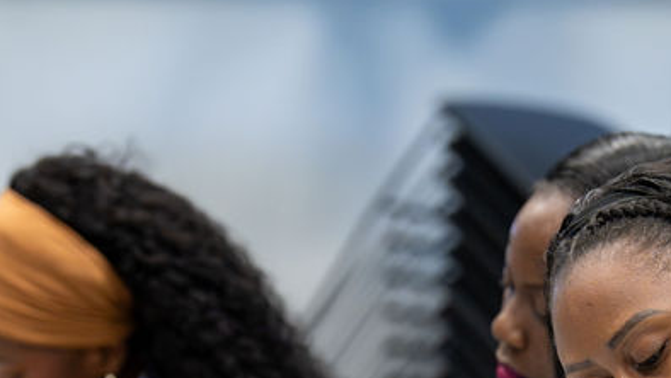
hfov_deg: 4.8
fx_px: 7992
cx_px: 489
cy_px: 536
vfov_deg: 2.7
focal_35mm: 449
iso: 3200
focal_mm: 165
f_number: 4
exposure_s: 1/200
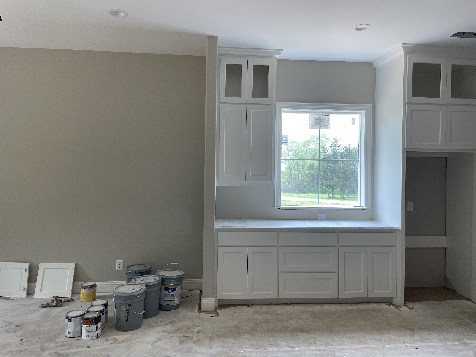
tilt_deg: -0.1
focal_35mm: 26
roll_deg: -0.5
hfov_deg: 67.3
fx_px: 358
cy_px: 178
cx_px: 238
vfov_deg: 53.1
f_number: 1.6
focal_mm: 4.2
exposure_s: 1/121
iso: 64
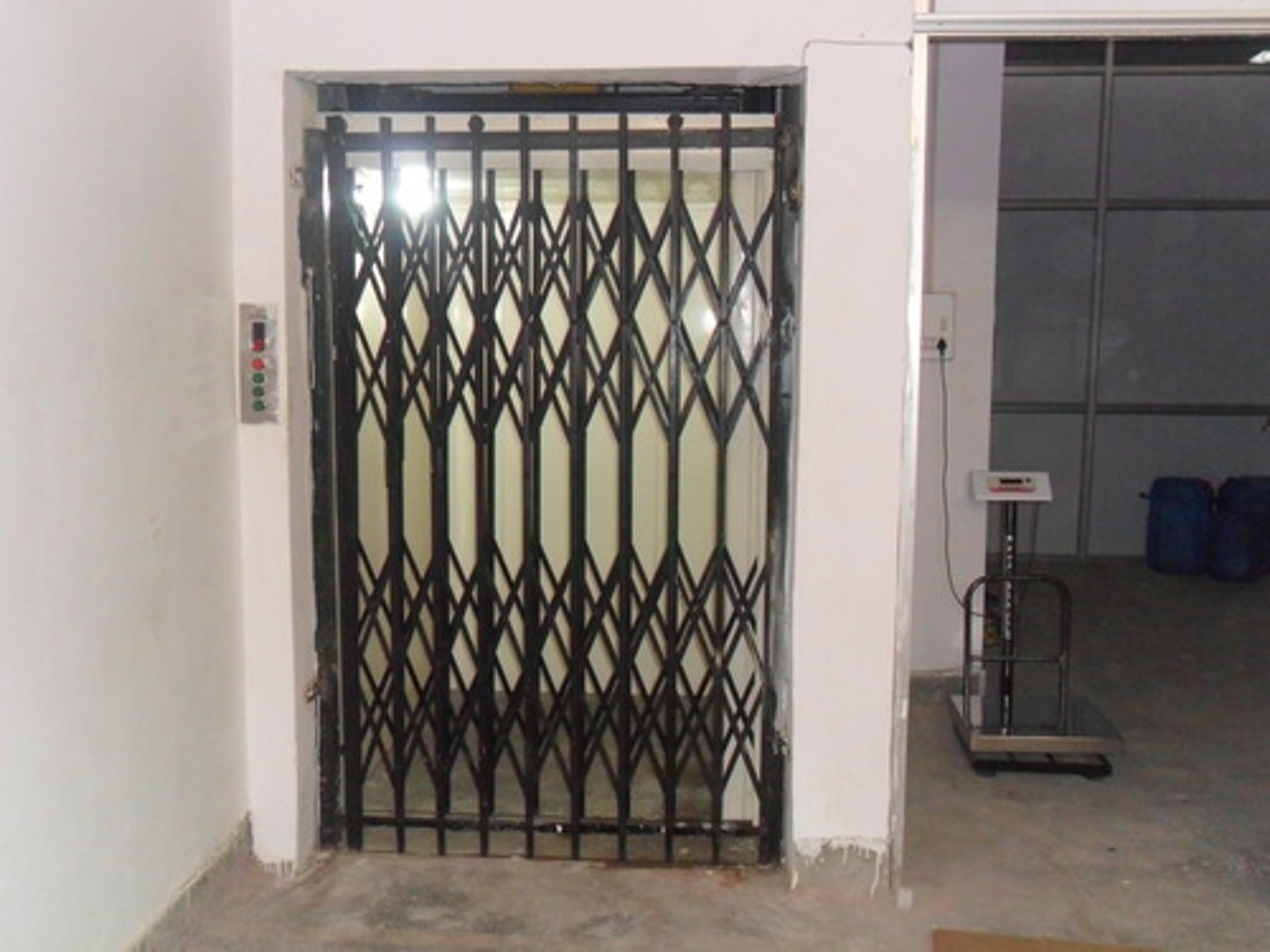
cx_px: 635
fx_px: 1357
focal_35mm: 37
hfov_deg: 50.1
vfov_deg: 38.7
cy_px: 476
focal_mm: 6.6
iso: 400
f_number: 4
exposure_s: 1/45
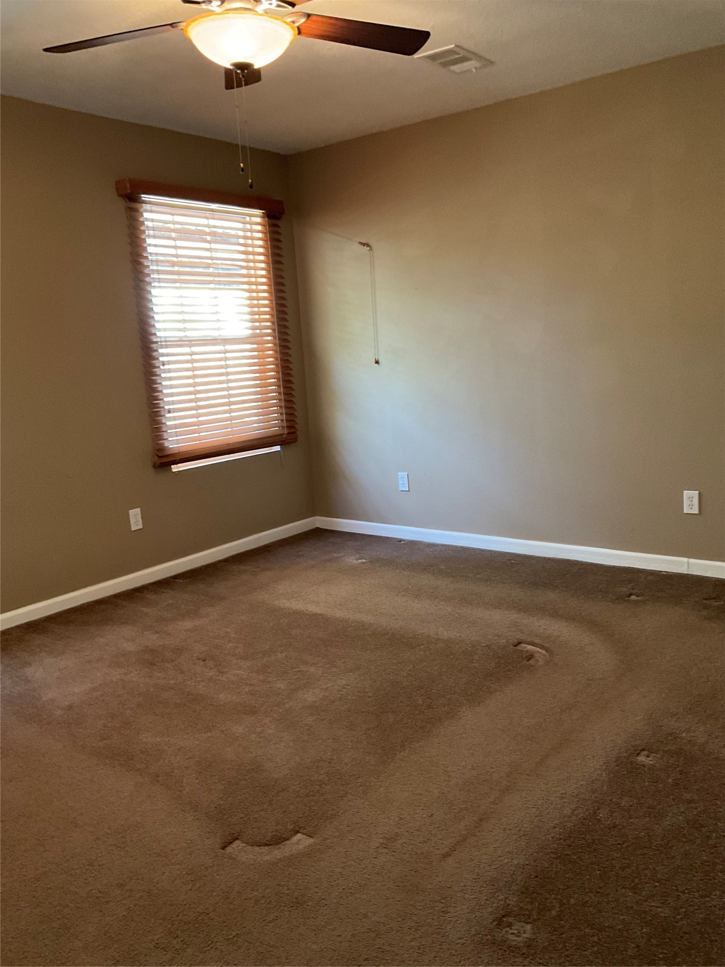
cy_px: 484
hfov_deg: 48.2
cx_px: 362
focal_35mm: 29
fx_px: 810
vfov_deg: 61.7
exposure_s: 1/40
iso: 320
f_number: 1.8
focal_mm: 3
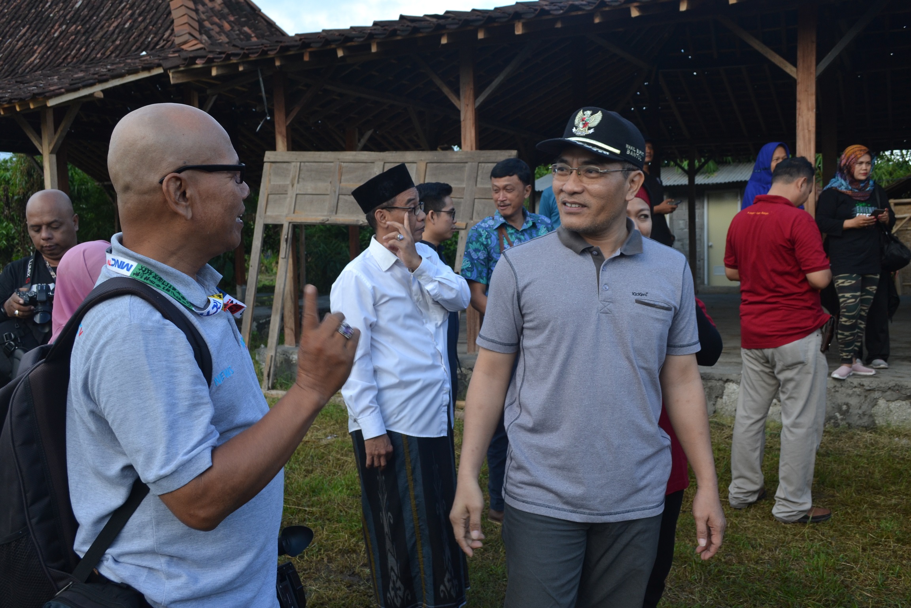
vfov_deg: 40.0
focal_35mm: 33
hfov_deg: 57.2
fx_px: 835
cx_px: 456
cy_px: 304
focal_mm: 22
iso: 220
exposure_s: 1/125
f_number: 5.6
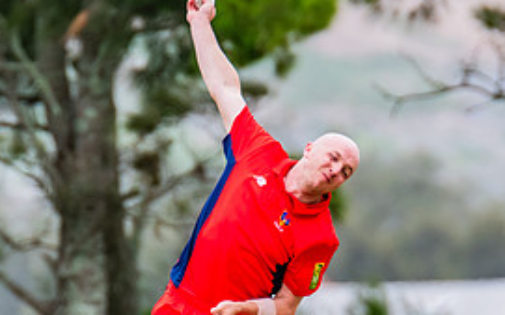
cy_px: 335
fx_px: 26147
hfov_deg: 1.1
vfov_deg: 0.7
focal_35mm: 1901
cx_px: 292
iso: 800
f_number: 8
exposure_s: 1/1250
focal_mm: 600
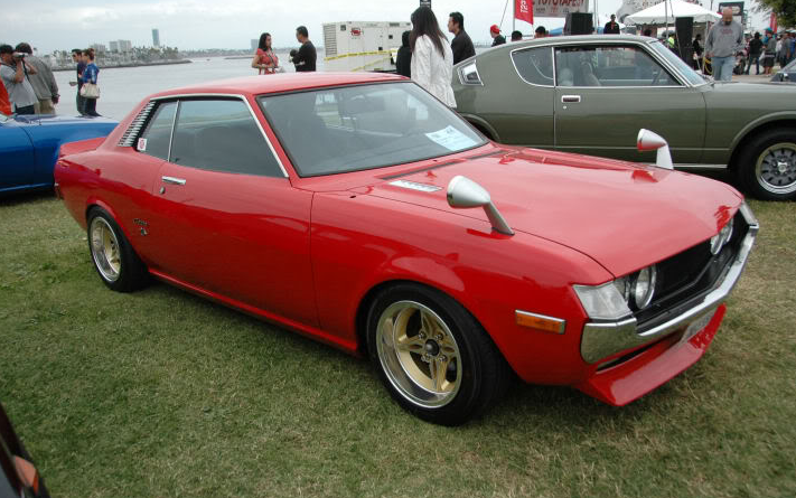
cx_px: 393
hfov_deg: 61.2
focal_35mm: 31
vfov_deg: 40.6
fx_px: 673
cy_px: 236
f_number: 3.8
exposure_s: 1/1250
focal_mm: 20
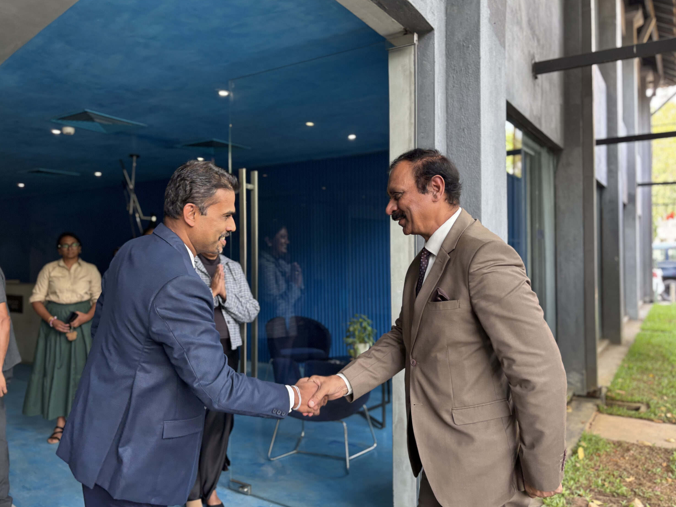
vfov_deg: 51.4
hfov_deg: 65.3
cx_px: 327
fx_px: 527
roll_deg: +1.7
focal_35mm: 27
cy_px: 249
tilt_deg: +0.2
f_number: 1.6
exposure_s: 1/121
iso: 125
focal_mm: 5.96
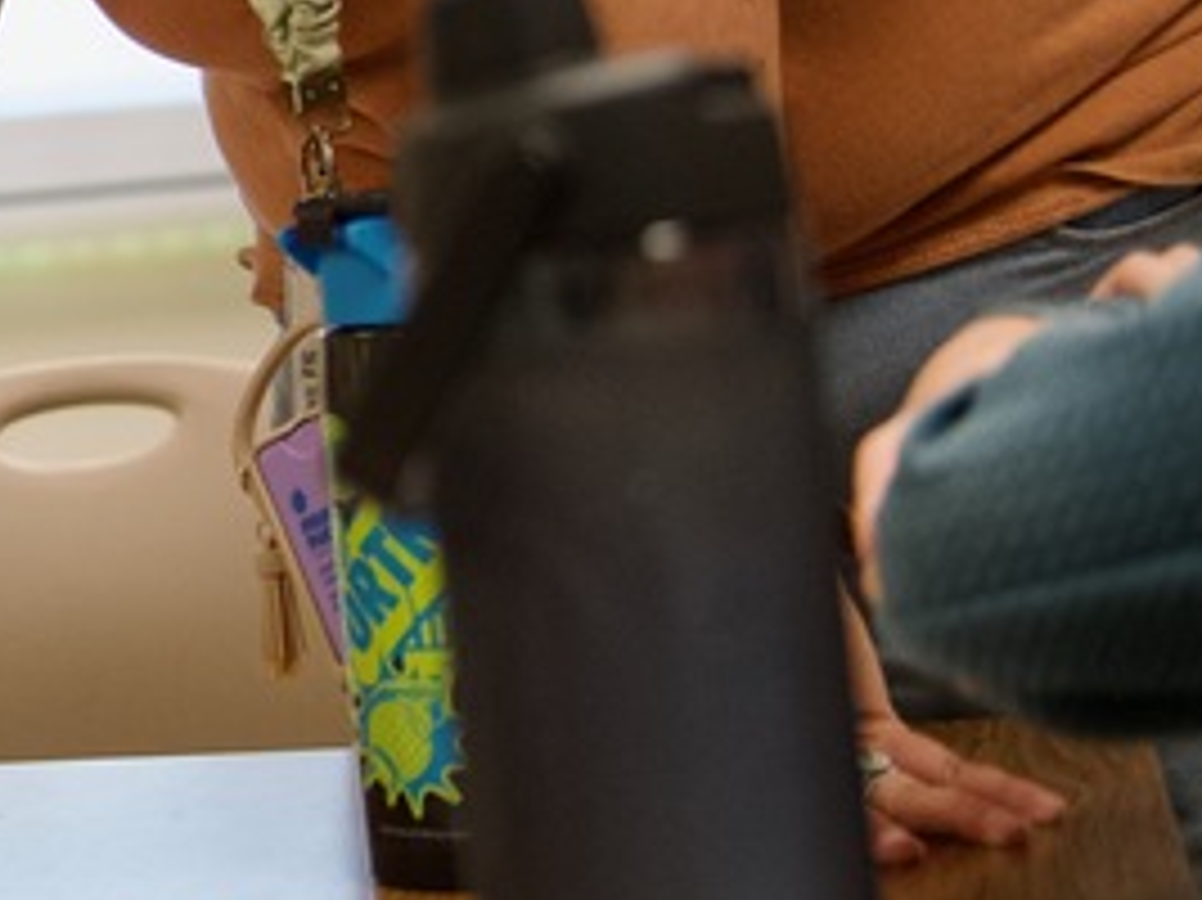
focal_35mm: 129
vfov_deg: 11.4
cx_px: -963
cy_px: 38
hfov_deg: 13.7
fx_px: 4477
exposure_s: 1/250
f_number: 3.2
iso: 1600
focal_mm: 35
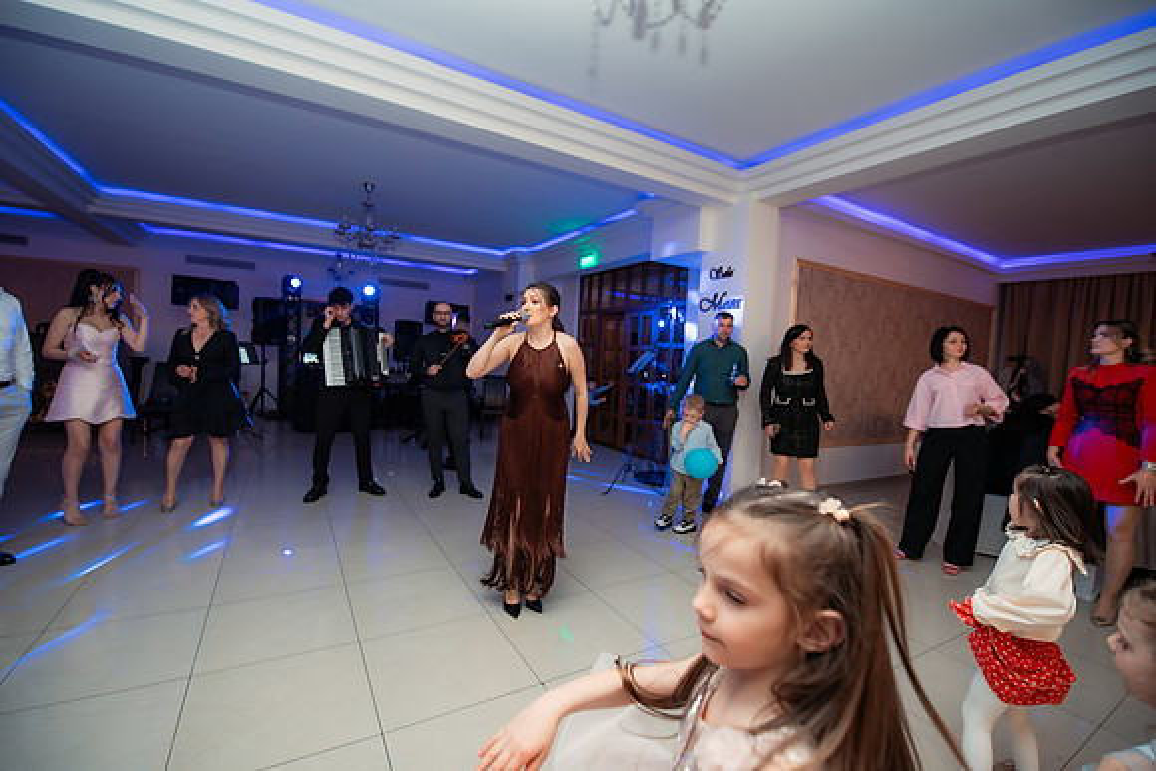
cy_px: 386
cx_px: 578
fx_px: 482
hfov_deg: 100.4
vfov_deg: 77.4
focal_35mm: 15
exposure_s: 1/200
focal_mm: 15
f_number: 2.8
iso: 1600
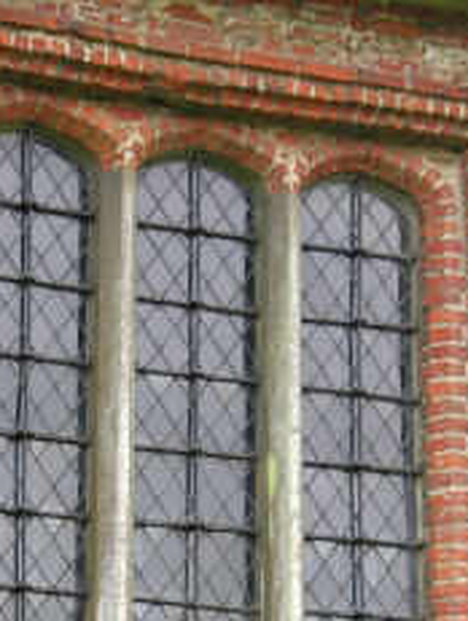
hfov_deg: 8.7
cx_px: 198
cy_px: 489
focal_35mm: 171
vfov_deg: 11.5
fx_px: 3074
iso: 50
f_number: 3.5
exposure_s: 1/41.4
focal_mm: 21.8
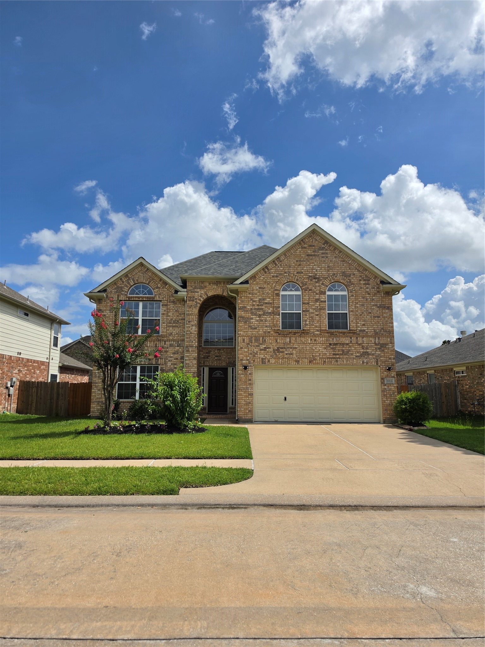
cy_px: 324
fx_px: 430
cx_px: 242
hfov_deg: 58.9
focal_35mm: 23
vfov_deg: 73.9
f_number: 1.4
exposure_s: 1/7939
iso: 40
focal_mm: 6.5
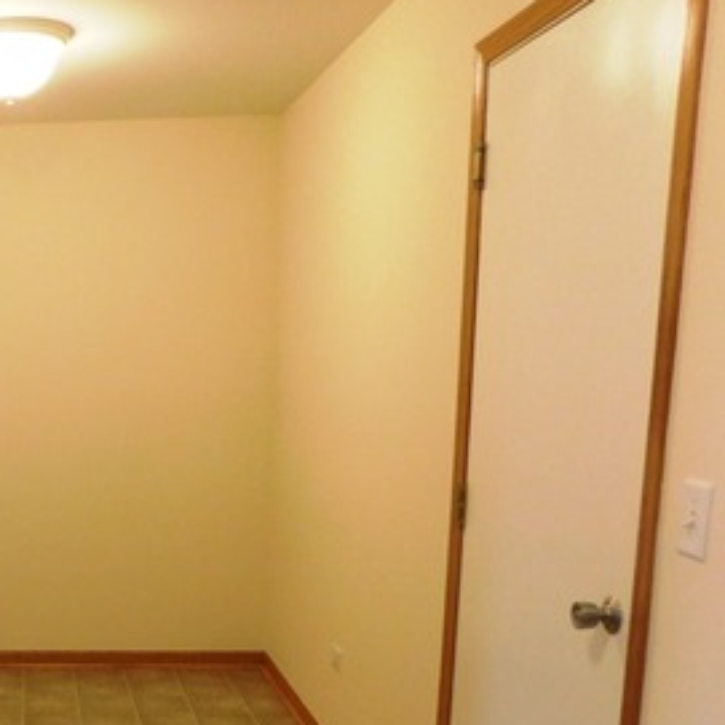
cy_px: 564
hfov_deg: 31.1
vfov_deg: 34.4
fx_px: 1137
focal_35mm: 48
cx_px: -88
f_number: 3
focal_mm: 4
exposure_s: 1/30
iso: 200
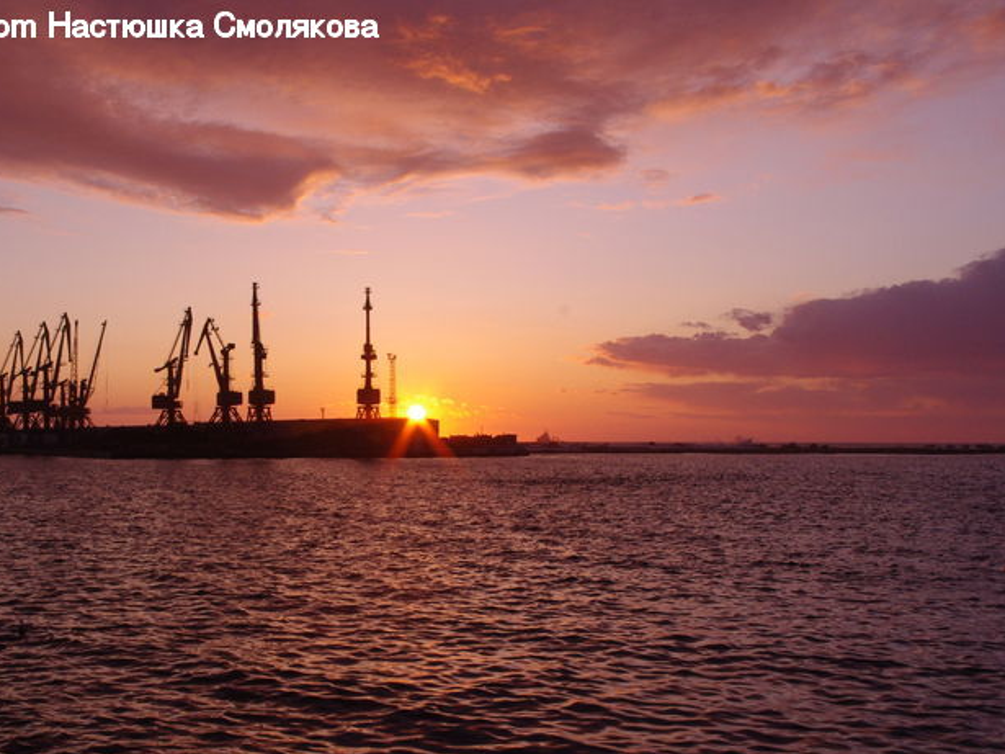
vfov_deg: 37.4
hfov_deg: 48.4
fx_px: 1103
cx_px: 358
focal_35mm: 38
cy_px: 478
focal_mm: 18
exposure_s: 1/320
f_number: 11
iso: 800
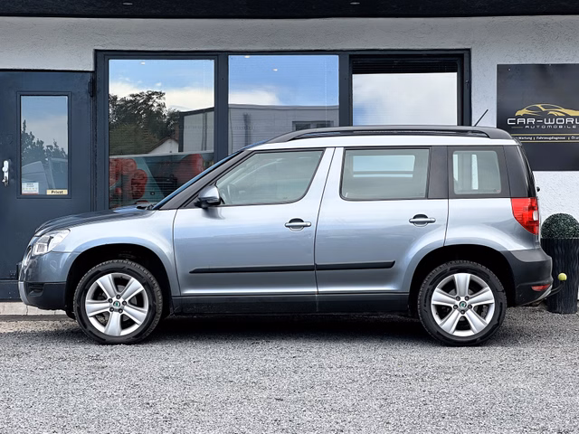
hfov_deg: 25.3
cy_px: 217
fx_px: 1288
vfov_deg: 19.1
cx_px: 290
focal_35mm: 77
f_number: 2.8
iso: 32
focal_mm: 9
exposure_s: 1/136
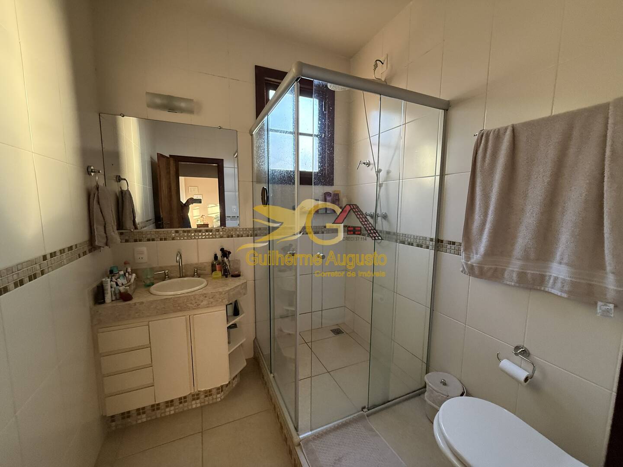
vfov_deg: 85.7
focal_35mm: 14
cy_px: 234
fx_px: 252
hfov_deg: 102.1
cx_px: 312
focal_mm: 2.22
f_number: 2.2
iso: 320
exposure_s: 1/78
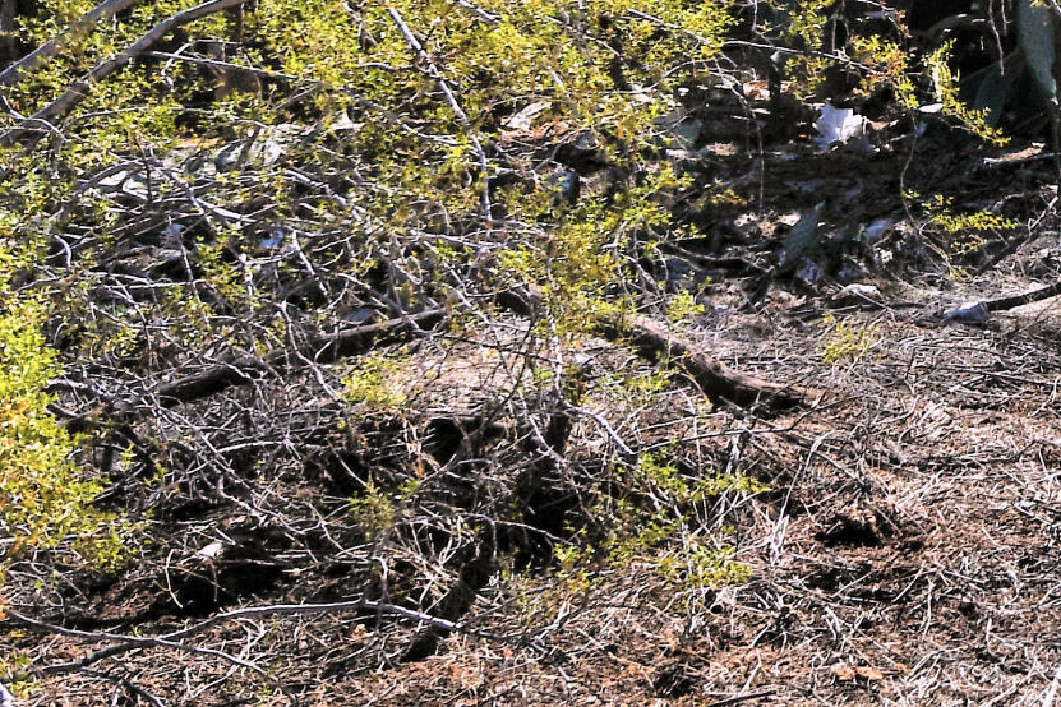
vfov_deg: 10.2
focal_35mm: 130
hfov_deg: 14.1
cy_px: -361
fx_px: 3831
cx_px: 1864
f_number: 13
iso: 100
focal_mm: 24
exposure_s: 1/250
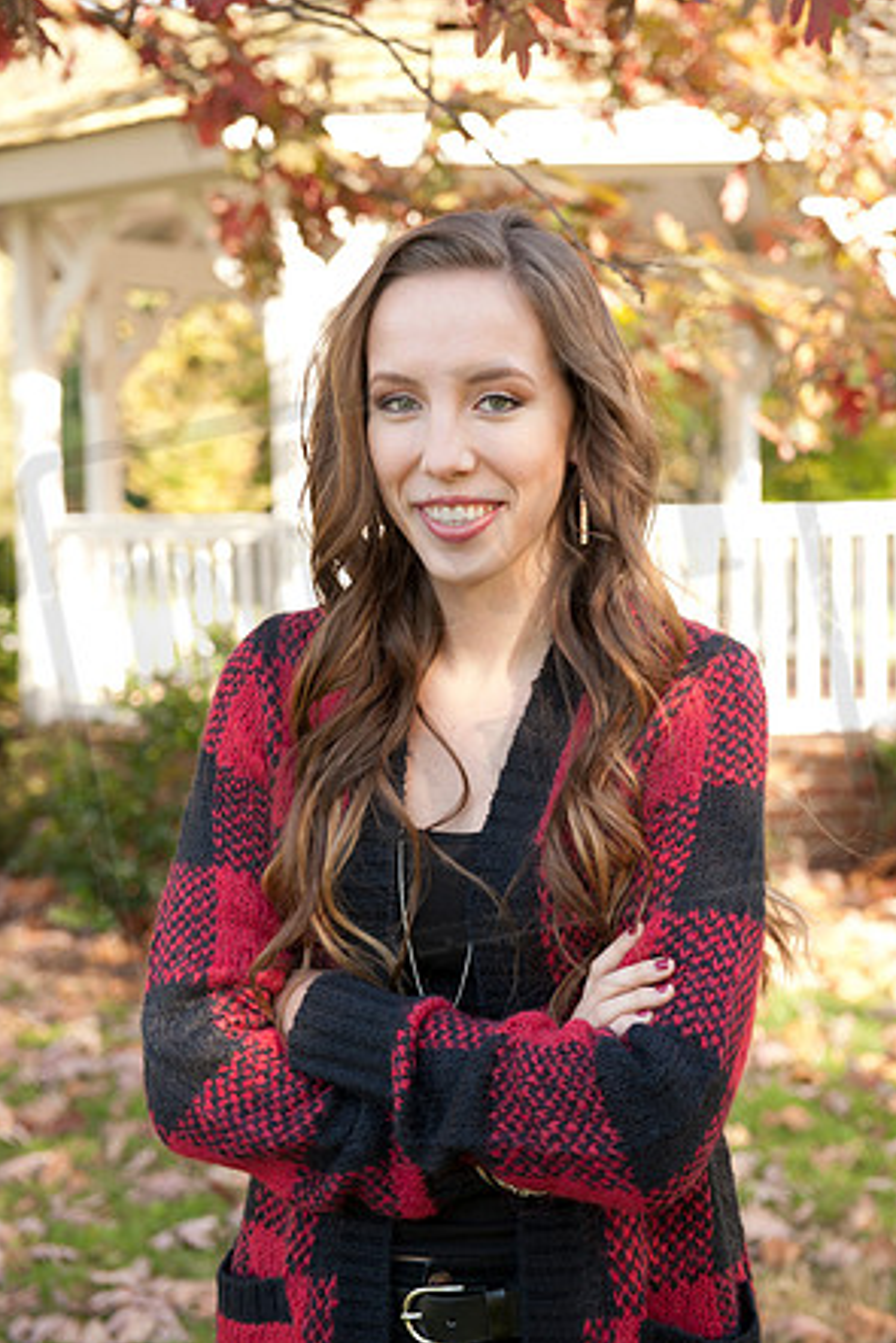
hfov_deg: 22.3
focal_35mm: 61
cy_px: 662
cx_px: 448
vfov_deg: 32.9
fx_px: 2275
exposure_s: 1/60
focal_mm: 60
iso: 125
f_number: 4.5
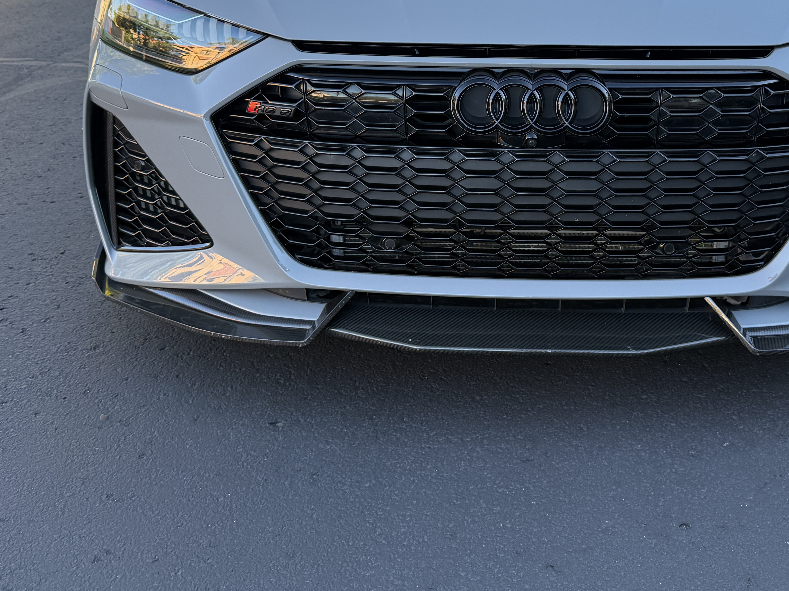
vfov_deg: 35.0
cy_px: 130
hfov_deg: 46.3
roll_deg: -0.2
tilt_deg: -16.8
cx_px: 500
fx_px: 912
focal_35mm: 40
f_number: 1.78
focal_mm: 6.76
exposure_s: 1/273
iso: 100
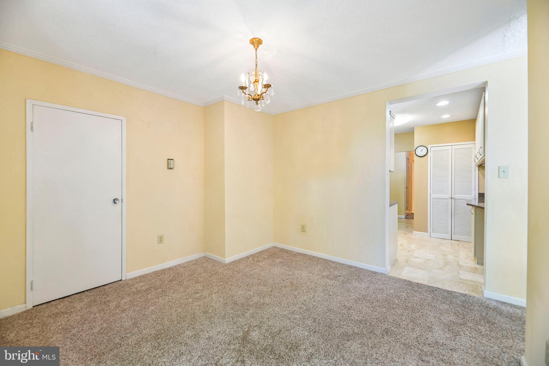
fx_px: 213
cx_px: 274
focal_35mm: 14
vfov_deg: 81.2
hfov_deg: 104.3
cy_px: 183
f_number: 8
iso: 100
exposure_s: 1/3.33
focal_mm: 14
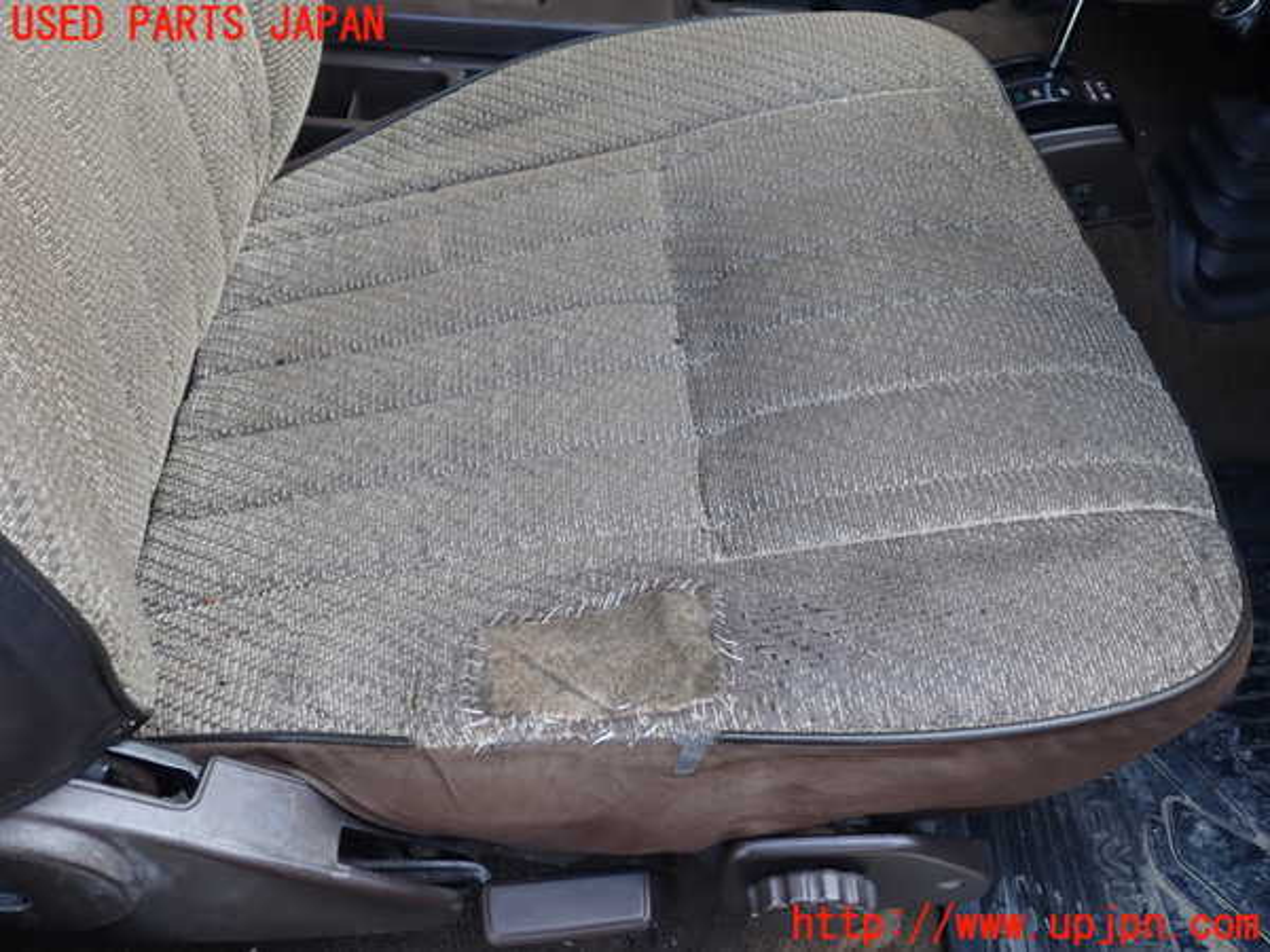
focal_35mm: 30
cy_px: 476
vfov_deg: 46.8
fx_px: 1101
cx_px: 635
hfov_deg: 60.0
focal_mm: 5.4
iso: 100
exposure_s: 1/100
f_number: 2.3
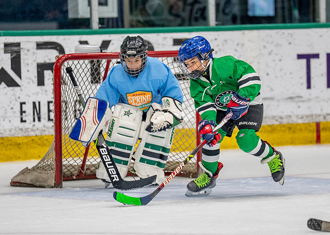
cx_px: 182
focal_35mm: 344
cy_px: 109
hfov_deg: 5.9
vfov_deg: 4.2
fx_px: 3227
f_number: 2.8
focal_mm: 200
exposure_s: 1/1600
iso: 1000
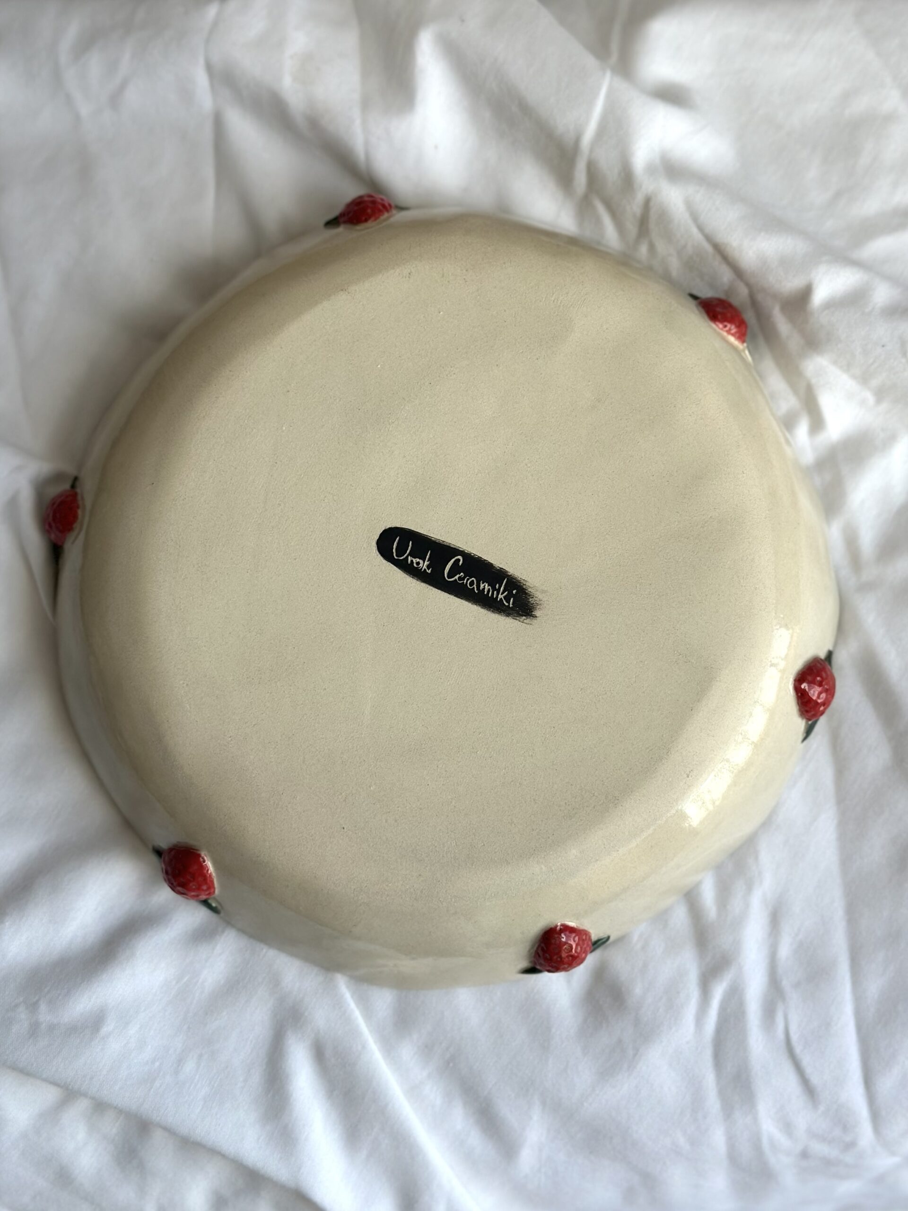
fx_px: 1679
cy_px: 606
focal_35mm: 48
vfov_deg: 39.7
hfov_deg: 30.3
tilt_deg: -84.1
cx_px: 454
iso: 80
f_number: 1.78
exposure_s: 1/577
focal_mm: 6.86
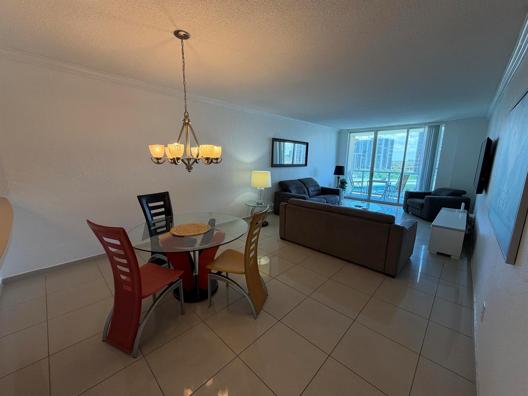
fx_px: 214
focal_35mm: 14
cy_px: 198
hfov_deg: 102.1
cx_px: 264
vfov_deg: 85.7
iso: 64
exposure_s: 1/120
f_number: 2.2
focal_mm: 2.22
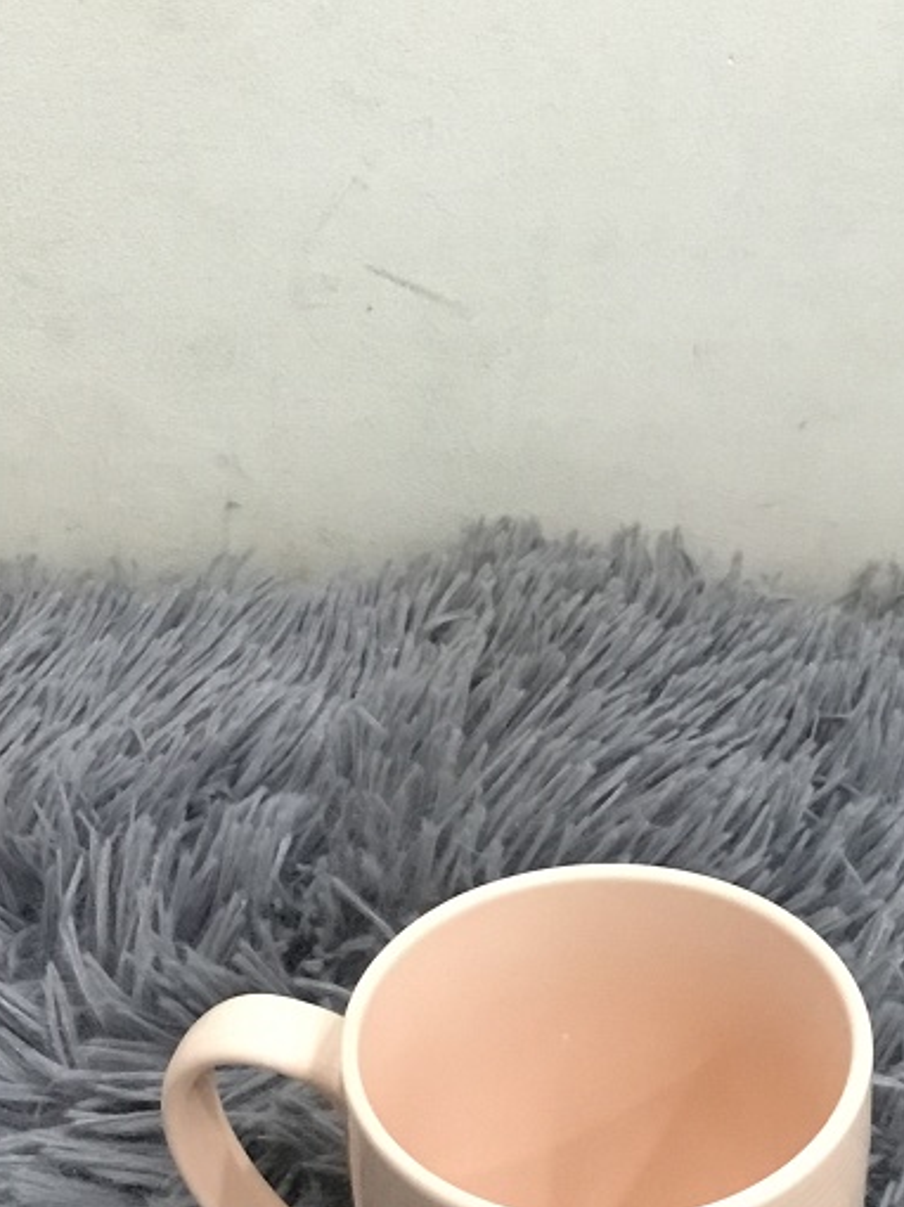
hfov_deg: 20.1
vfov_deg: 26.7
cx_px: 618
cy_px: 547
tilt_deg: -34.7
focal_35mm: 73
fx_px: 2544
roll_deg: -0.9
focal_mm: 3.3
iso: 200
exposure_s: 1/33
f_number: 2.4
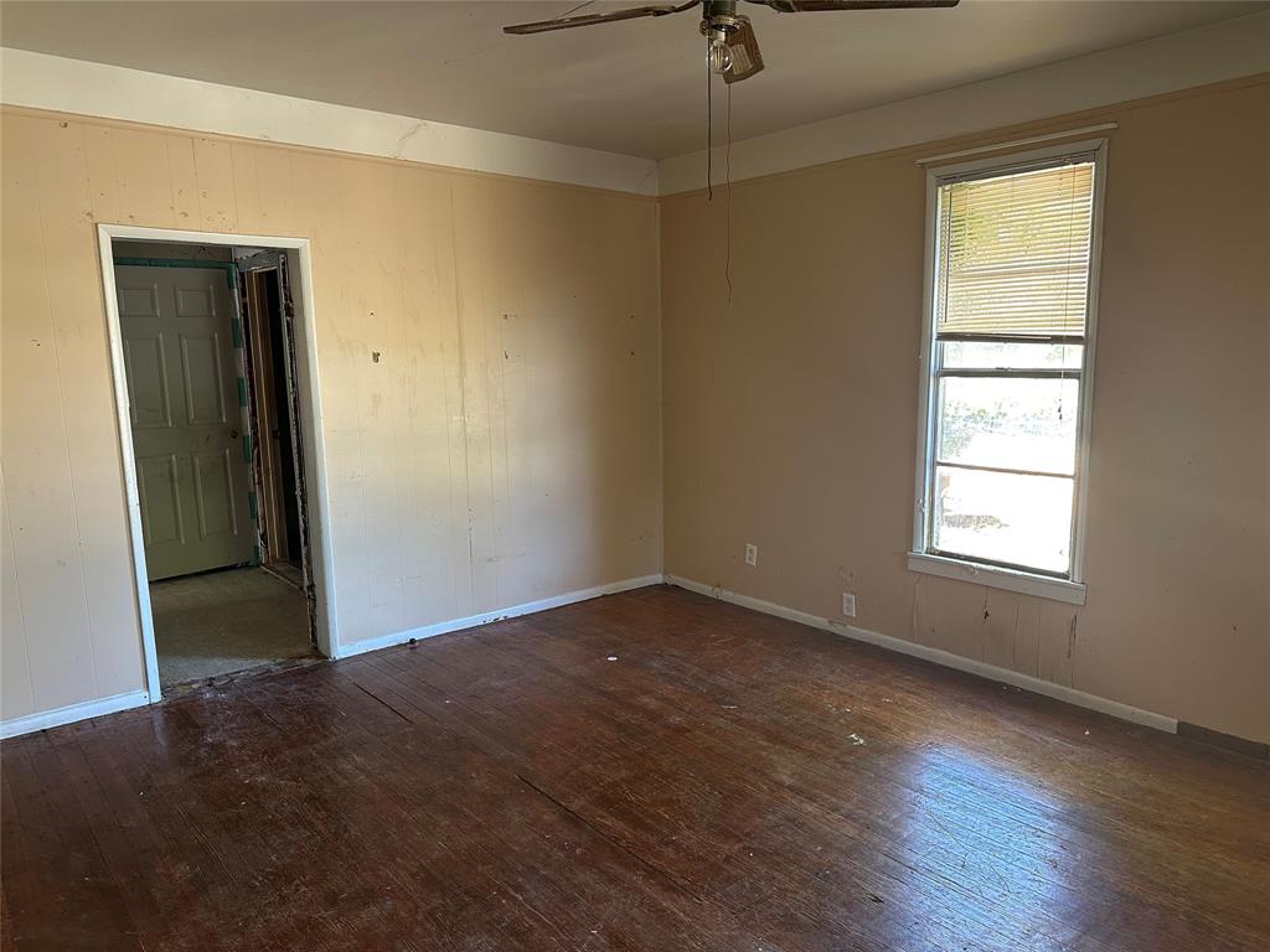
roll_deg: +1.2
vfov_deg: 56.8
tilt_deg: -8.4
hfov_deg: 71.6
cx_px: 635
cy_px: 476
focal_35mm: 24
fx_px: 881
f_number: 1.78
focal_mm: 6.86
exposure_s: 1/69
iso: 250
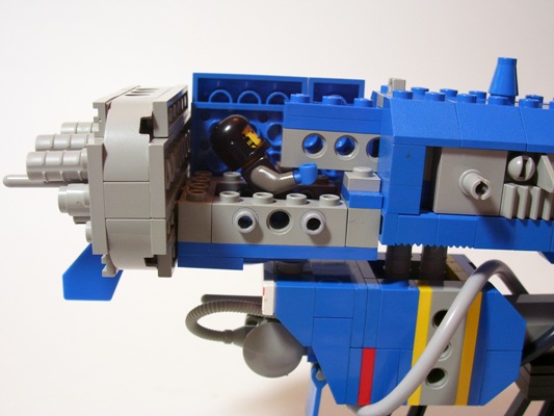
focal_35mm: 42
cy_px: 208
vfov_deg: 34.4
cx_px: 277
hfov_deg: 44.8
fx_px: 672
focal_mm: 7
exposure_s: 1/20
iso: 160
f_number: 3
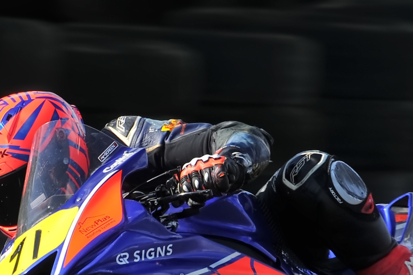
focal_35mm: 763
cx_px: 113
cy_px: 335
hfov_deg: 2.7
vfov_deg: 1.8
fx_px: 8753
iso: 100
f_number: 9
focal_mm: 300
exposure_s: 1/200
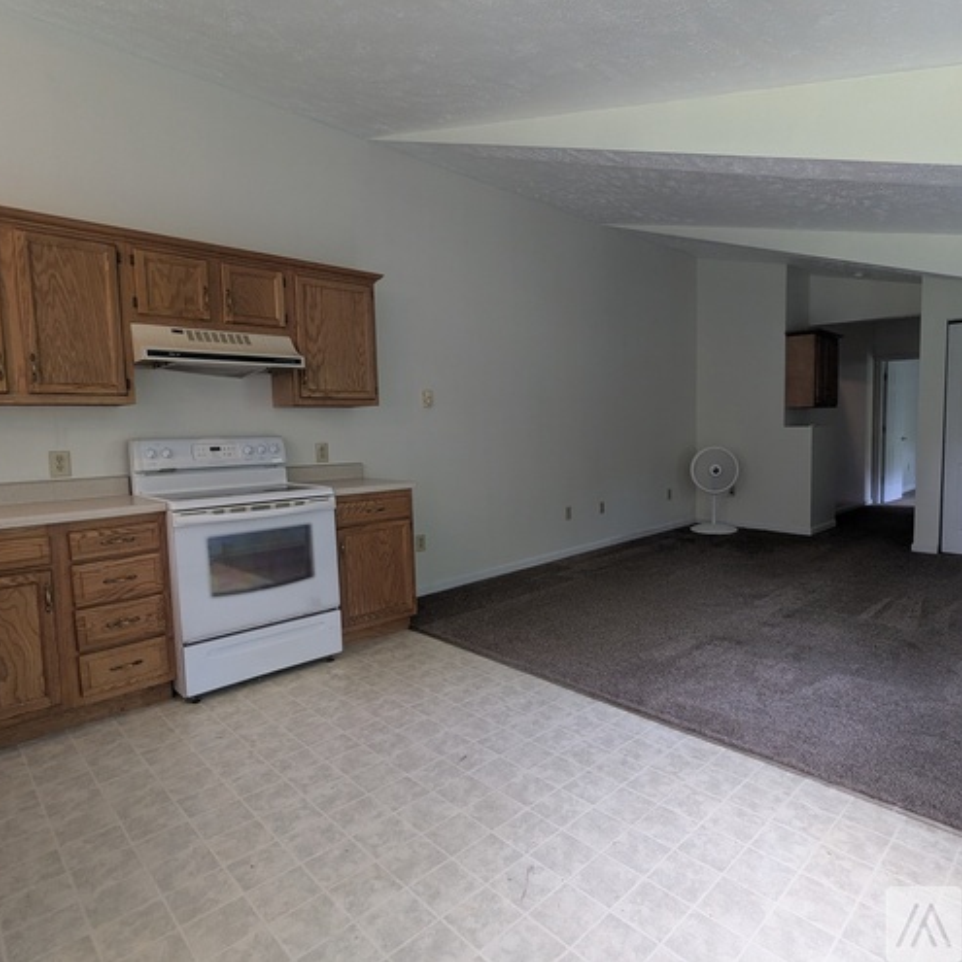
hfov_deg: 77.2
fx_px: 597
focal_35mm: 19
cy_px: 478
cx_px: 554
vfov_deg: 77.7
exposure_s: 1/24
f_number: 2.2
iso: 109
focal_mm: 2.35
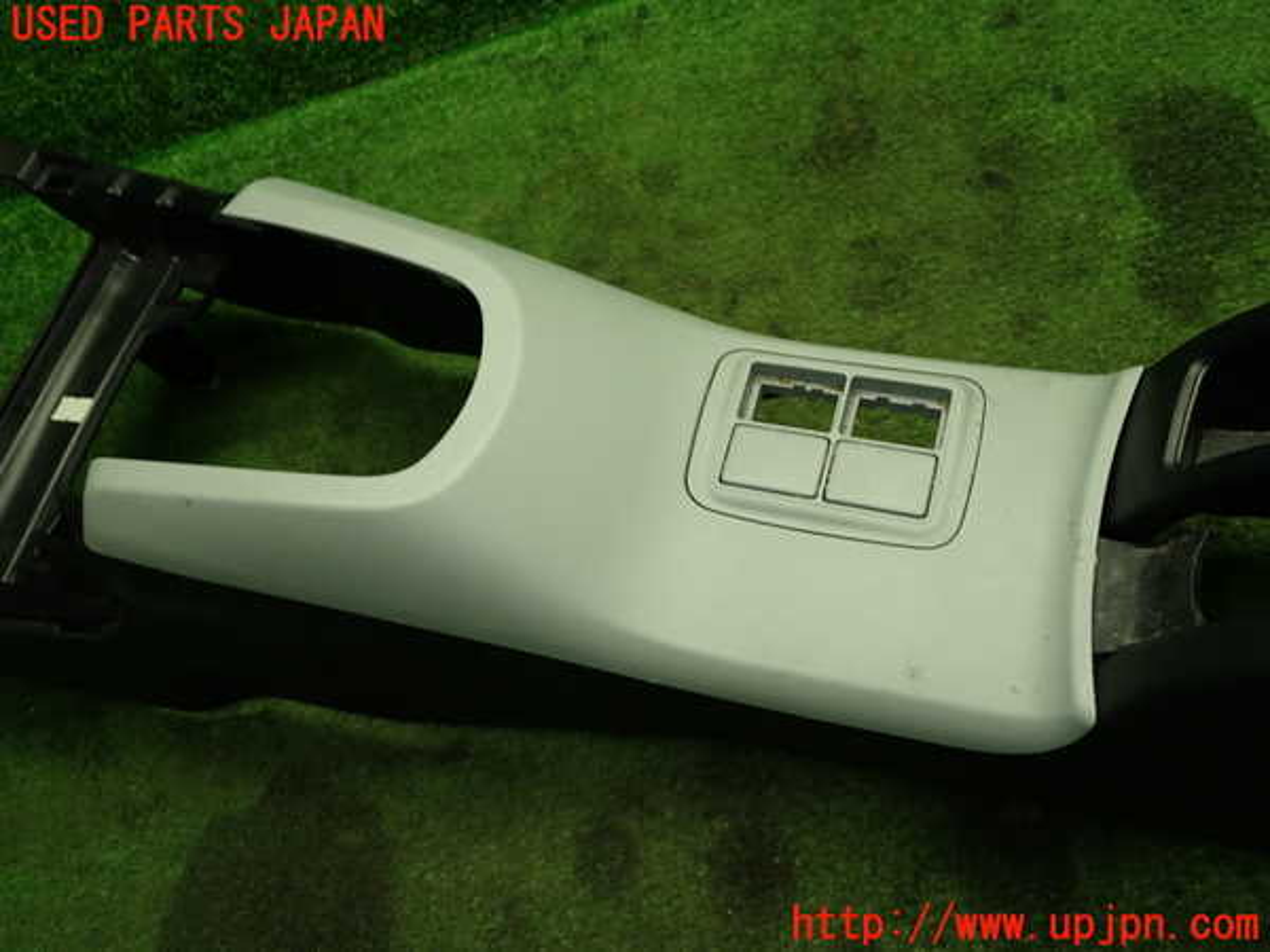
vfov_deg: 46.8
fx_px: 1101
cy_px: 476
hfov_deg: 60.0
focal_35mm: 30
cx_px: 635
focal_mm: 5.4
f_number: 2.3
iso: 200
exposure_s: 1/60
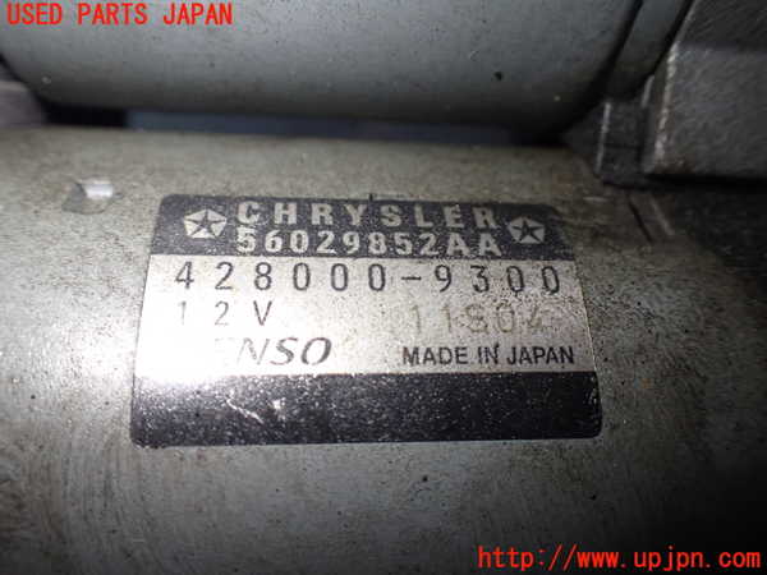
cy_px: 288
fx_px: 665
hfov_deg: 60.0
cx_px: 384
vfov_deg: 46.8
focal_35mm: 30
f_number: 2.3
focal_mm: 5.4
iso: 250
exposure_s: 1/125
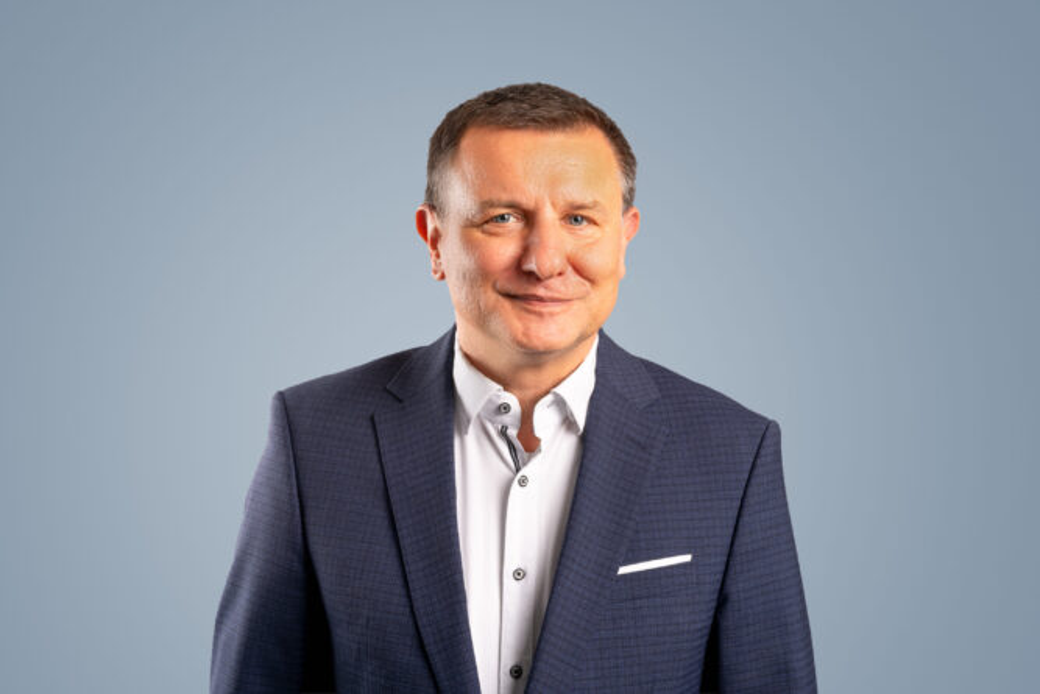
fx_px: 1445
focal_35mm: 50
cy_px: 347
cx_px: 520
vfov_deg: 27.0
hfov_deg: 39.6
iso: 100
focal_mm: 50
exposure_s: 1/160
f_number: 7.1
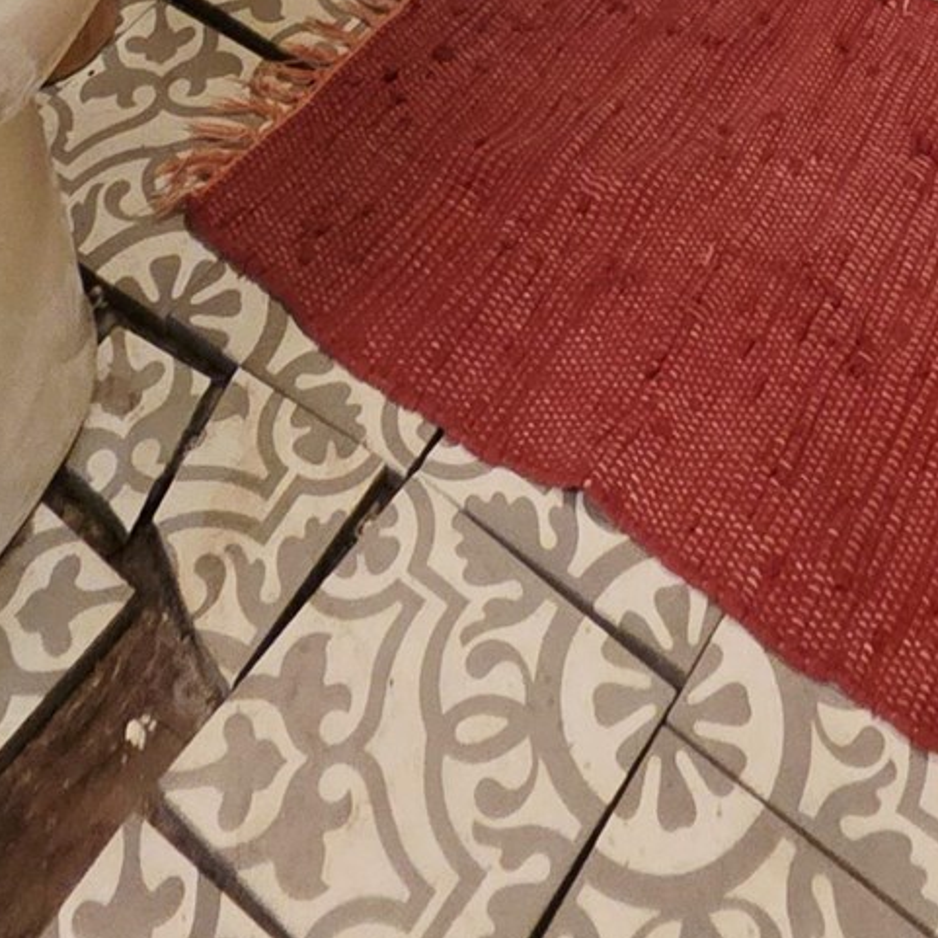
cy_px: -1234
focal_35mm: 55
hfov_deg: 30.8
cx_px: 645
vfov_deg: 16.0
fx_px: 1686
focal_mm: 2.2
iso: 400
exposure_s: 1/60.2
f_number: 1.9
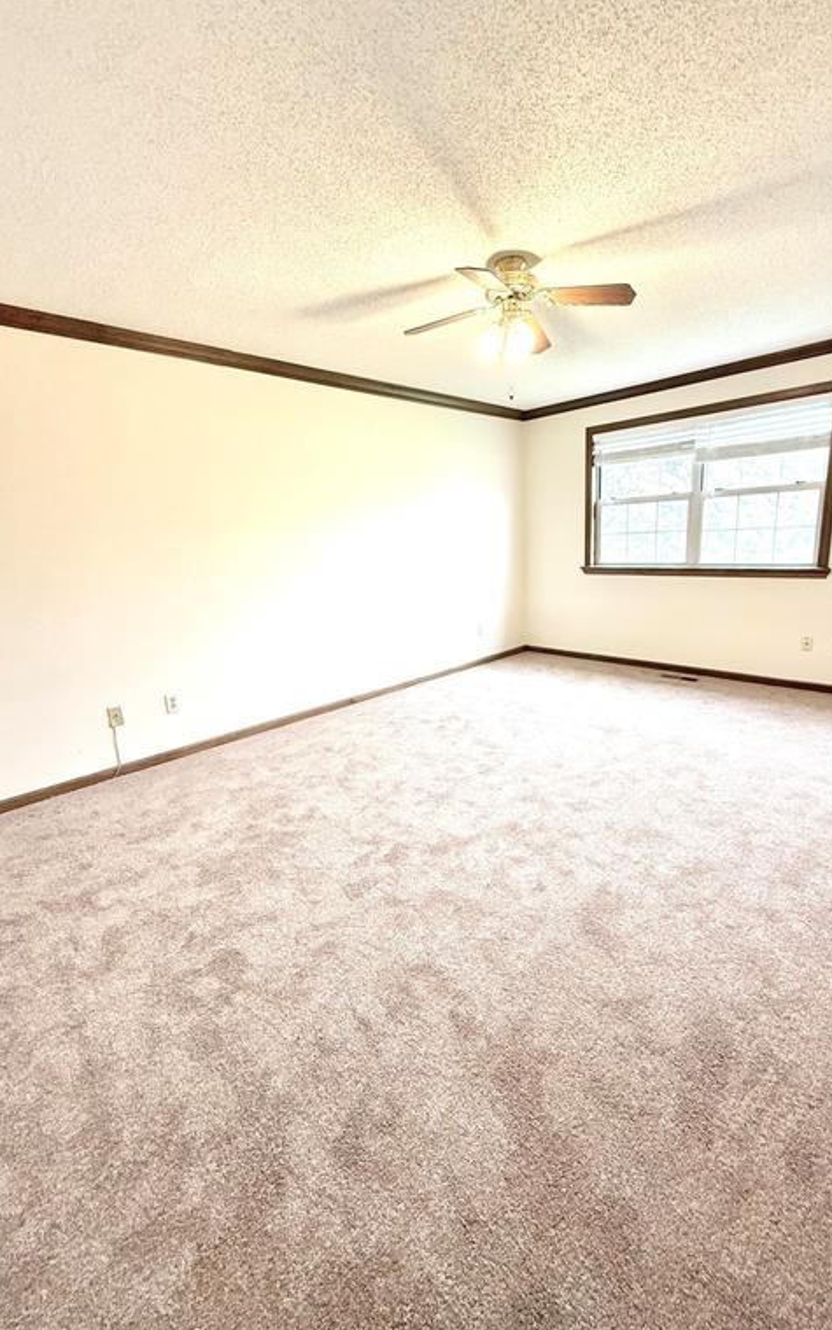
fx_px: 544
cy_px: 660
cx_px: 434
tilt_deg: -12.7
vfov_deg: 101.5
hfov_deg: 74.8
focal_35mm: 15
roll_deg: +2.8
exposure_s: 1/99
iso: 250
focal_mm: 2.22
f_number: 2.2
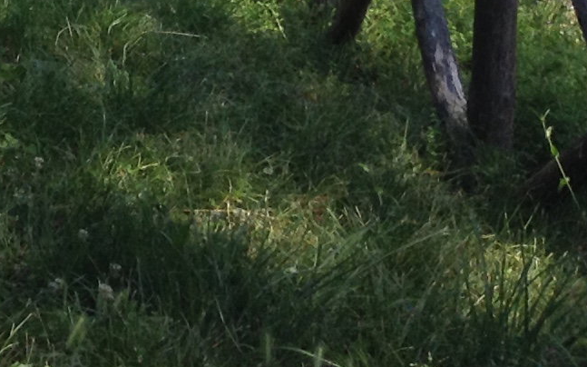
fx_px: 2239
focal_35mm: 140
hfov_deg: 13.5
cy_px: -500
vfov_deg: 8.6
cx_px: -459
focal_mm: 3.3
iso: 25
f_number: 2.4
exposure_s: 1/637
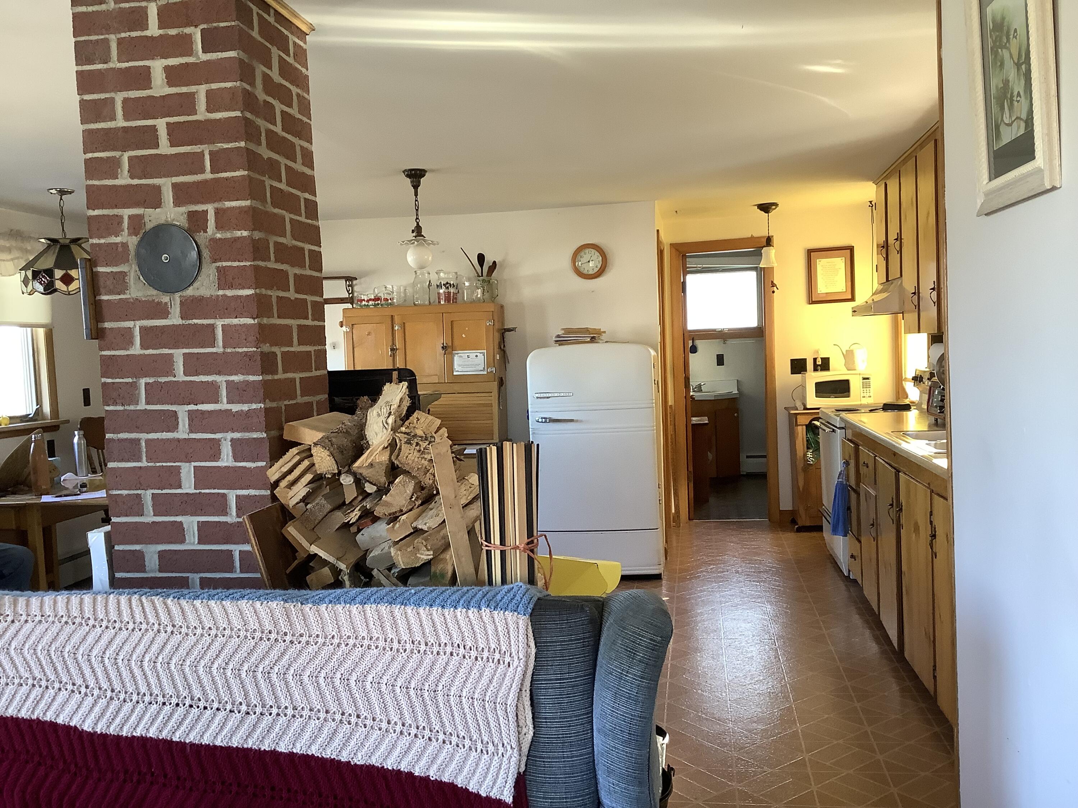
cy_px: 404
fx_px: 965
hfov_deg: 58.4
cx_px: 539
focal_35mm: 31
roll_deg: +1.5
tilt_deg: -3.7
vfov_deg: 45.4
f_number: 2.4
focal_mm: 3.3
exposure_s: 1/60
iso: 125
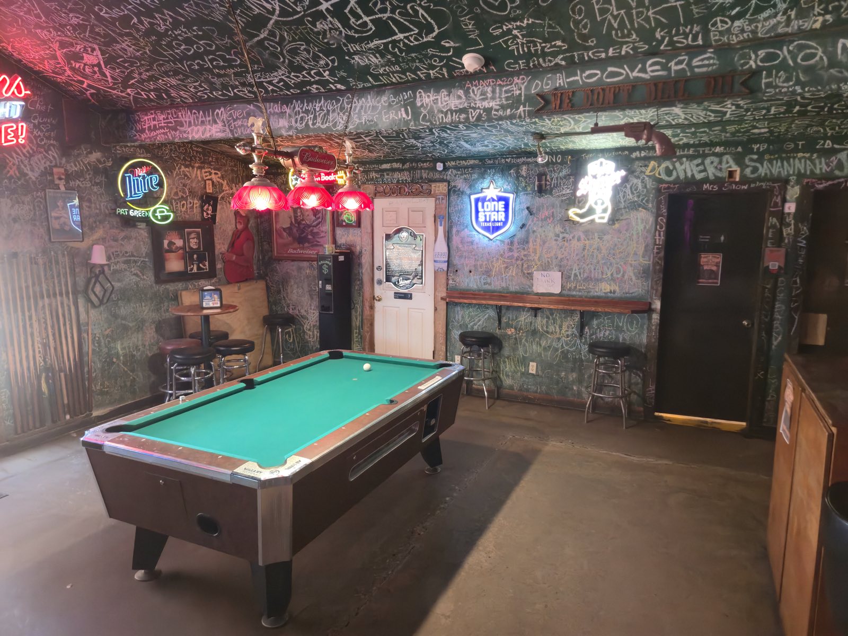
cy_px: 318
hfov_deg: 73.9
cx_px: 424
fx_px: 563
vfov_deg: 58.9
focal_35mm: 23
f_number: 1.8
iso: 500
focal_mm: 5.4
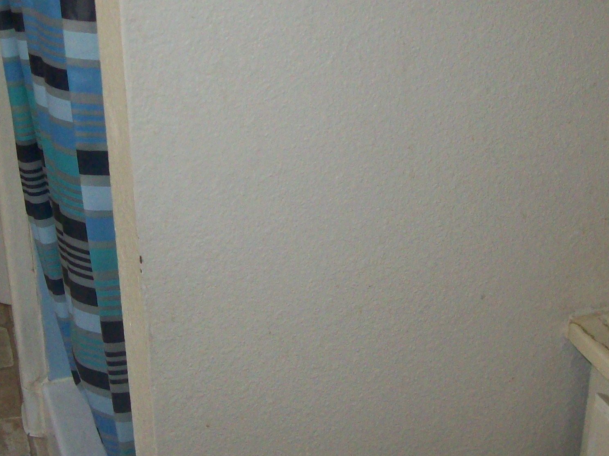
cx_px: 255
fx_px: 1213
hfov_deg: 28.1
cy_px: 142
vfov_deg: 21.2
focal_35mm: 69
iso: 200
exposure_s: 1/64
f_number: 2.7
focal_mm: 6
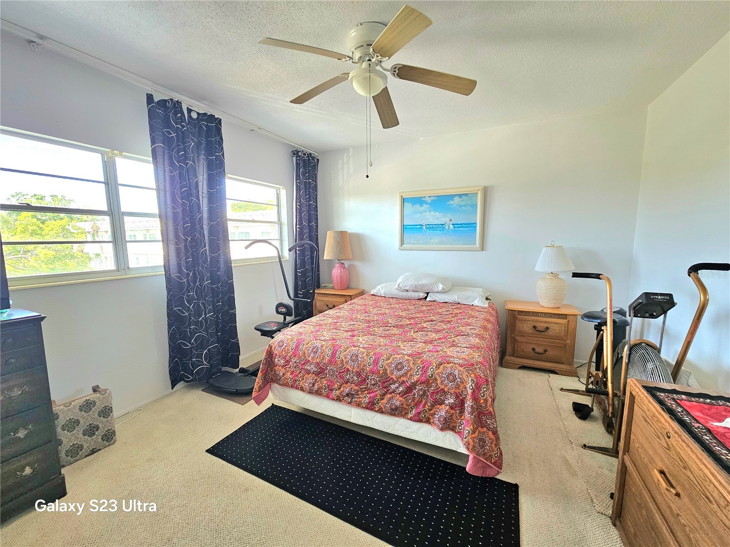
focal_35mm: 13
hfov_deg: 106.2
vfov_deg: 89.9
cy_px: 274
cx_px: 365
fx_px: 274
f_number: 2.2
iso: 100
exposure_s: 1/70.9
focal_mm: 2.2
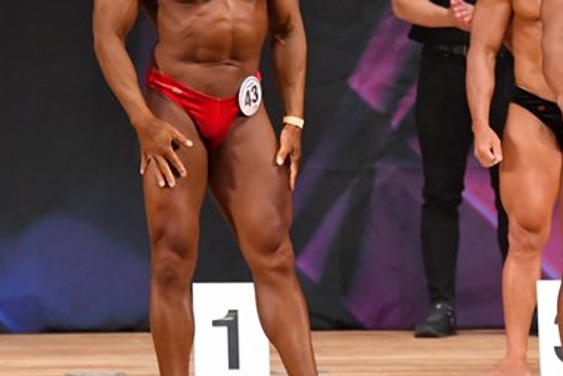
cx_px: 489
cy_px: 119
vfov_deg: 2.7
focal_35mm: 517
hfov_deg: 4.0
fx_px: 8088
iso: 5600
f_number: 5.6
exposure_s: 1/400
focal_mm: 170
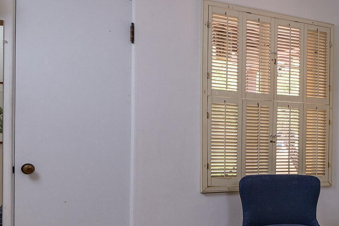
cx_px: 470
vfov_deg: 24.5
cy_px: 152
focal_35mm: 55
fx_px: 518
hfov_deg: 28.0
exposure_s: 1/20
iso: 200
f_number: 9
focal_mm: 16
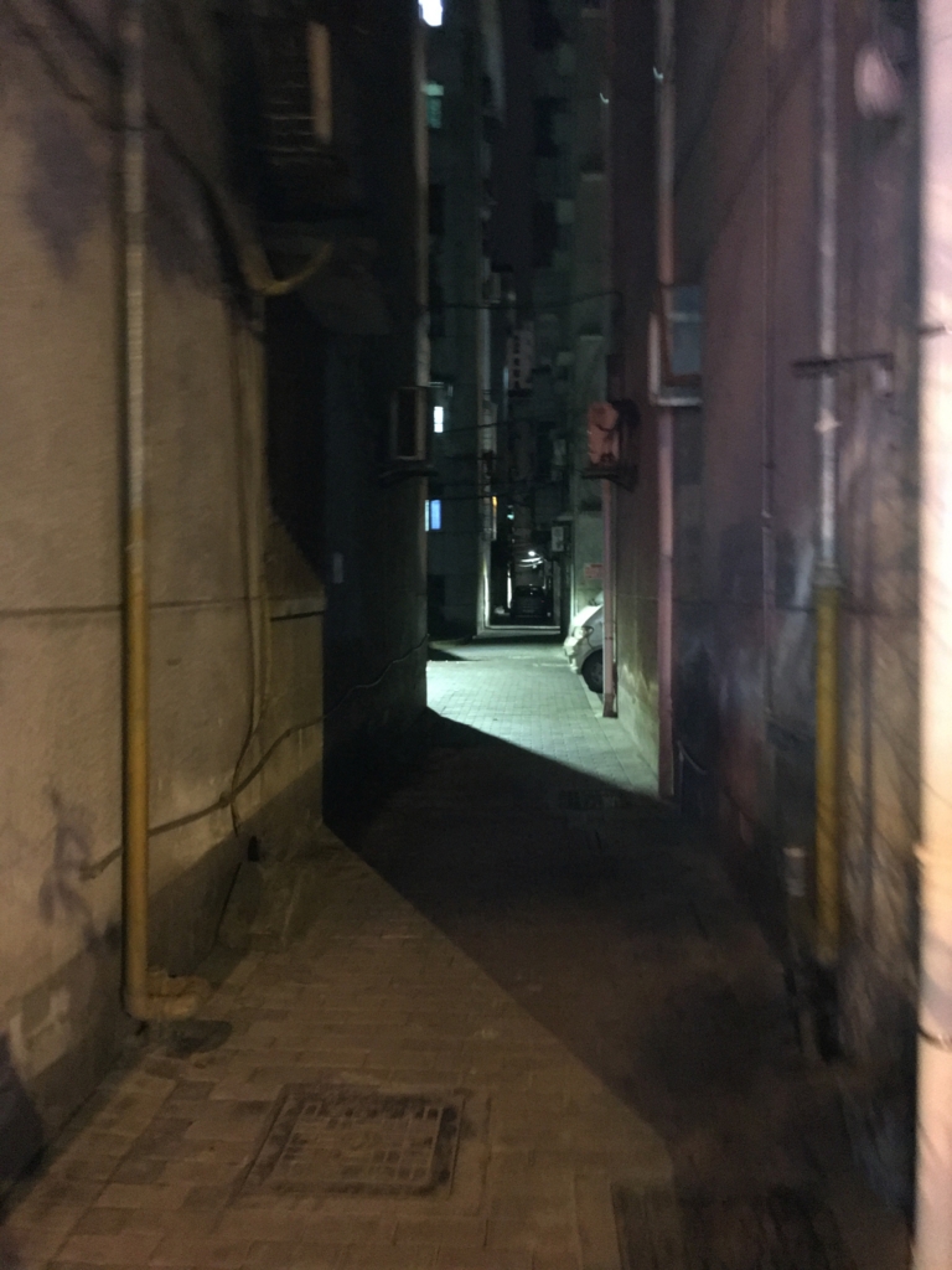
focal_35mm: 29
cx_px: 476
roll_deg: -0.9
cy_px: 635
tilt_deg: -0.4
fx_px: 1063
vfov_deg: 61.7
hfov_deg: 48.2
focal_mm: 4.15
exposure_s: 1/4
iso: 800
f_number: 2.2
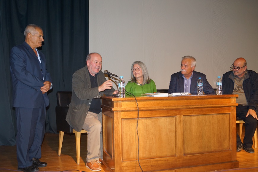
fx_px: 279
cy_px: 86
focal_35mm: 39
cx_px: 129
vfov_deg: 34.2
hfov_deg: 49.6
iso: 400
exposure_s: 1/60
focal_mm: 26
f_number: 4
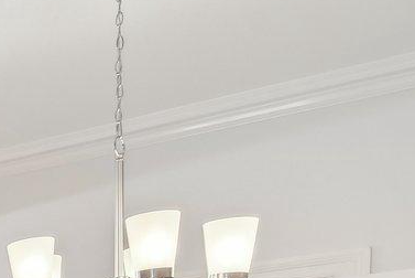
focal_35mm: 76
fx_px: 877
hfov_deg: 16.8
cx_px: -487
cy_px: 473
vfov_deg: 15.8
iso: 400
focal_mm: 14
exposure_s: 1/30
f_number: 8
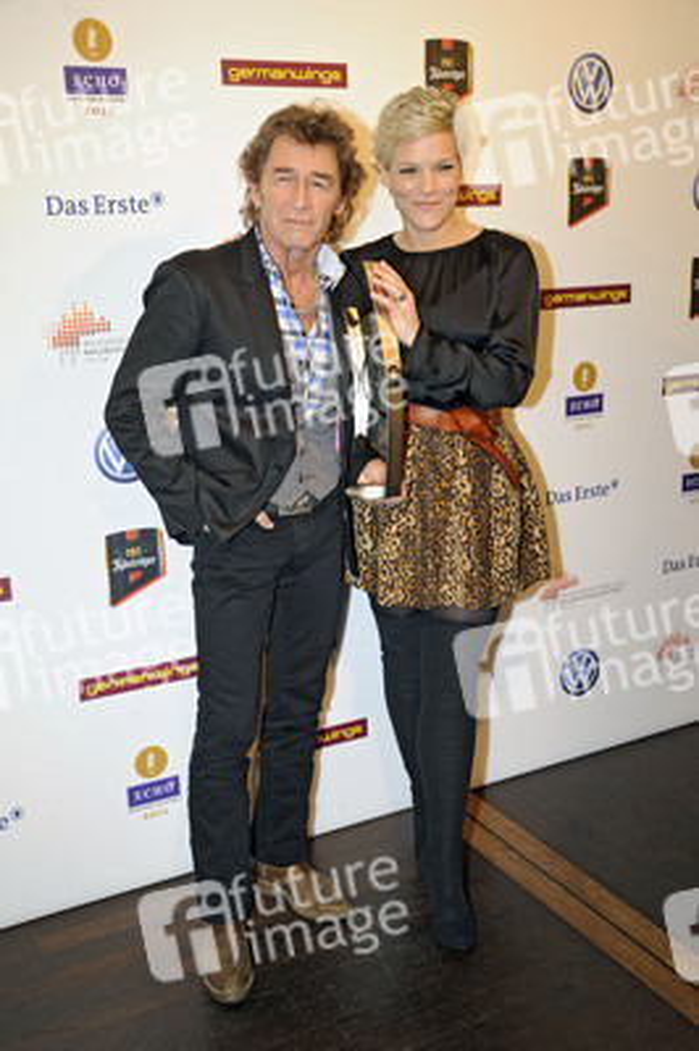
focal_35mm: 42
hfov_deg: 31.8
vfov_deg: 46.4
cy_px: 526
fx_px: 1225
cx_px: 350
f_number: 5.6
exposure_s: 1/160
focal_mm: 42
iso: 500
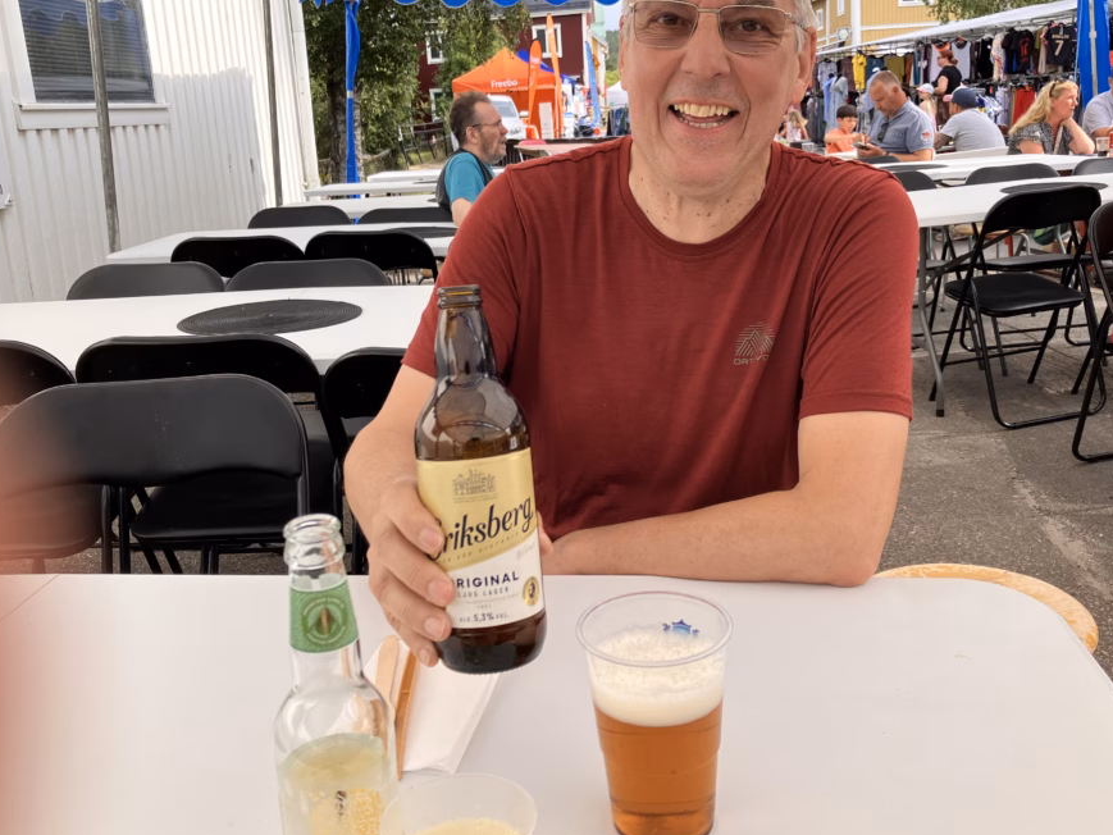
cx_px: 585
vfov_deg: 42.9
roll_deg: +3.7
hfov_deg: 55.3
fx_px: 1061
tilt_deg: -12.3
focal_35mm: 33
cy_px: 359
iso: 32
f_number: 1.8
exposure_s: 1/481
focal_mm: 3.99
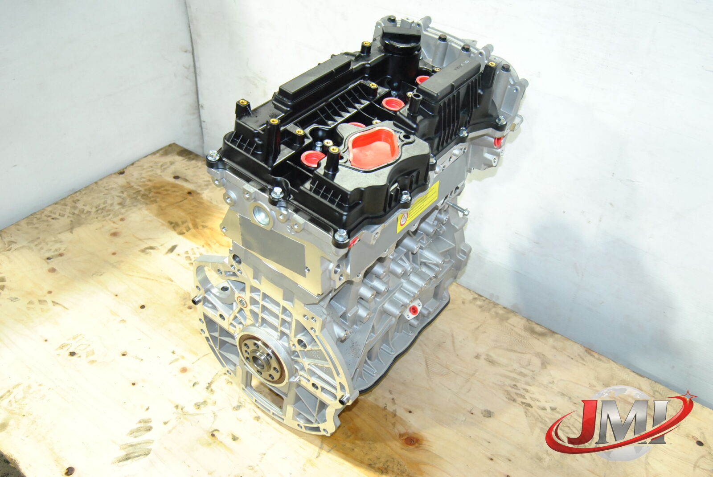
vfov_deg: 38.5
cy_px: 238
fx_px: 684
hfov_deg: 55.1
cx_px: 356
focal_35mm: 34
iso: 800
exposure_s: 1/100
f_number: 5
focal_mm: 23
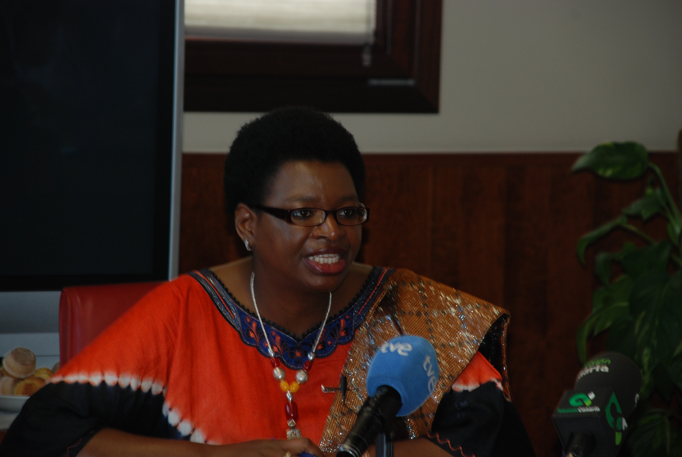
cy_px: 228
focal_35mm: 188
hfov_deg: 11.0
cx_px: 341
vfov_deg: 7.3
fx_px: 3556
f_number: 5.6
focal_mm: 125
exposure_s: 1/60
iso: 320
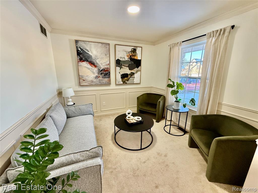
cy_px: 96
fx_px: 104
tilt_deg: -13.6
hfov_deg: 102.1
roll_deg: -0.7
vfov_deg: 85.7
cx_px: 129
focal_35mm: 14
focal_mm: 2.22
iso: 320
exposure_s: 1/120
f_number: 2.2
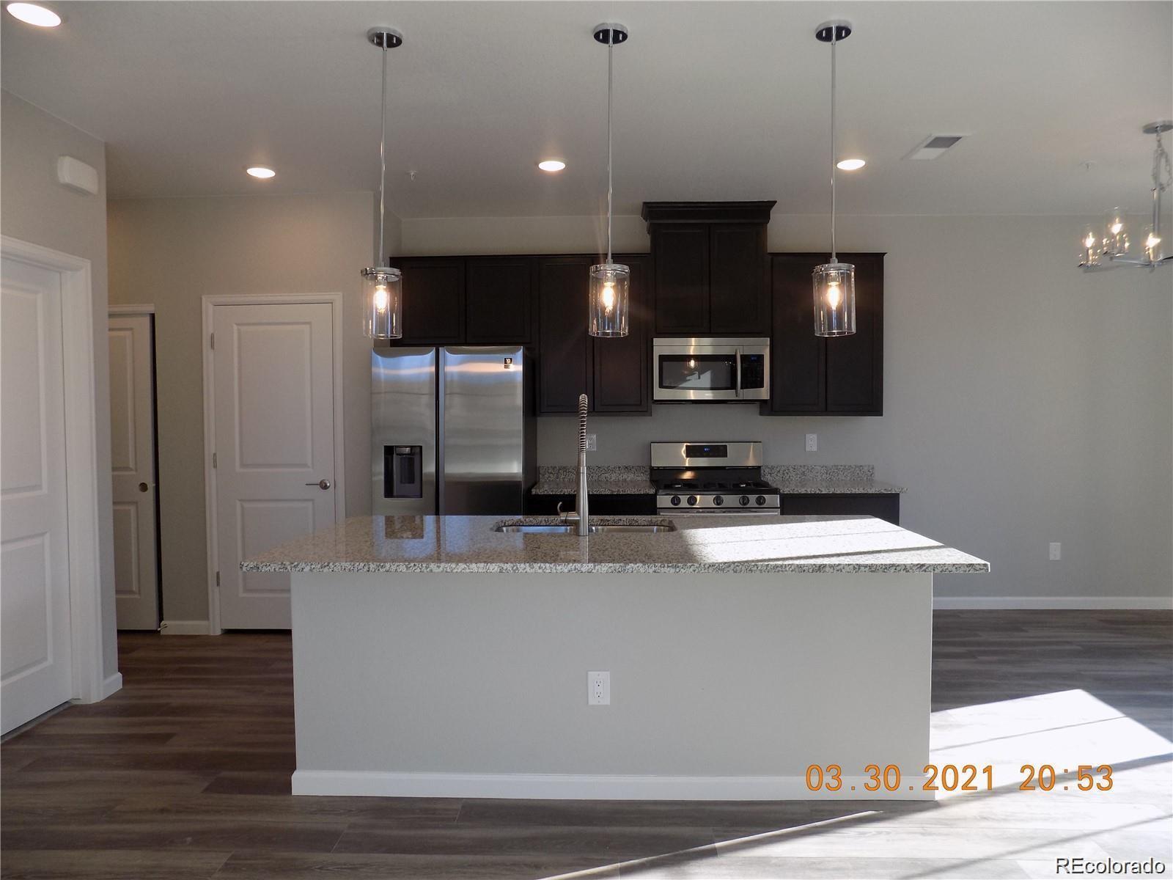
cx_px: 586
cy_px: 440
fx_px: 779
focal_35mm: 23
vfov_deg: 58.9
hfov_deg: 73.9
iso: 80
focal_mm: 4
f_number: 3.1
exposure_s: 1/100
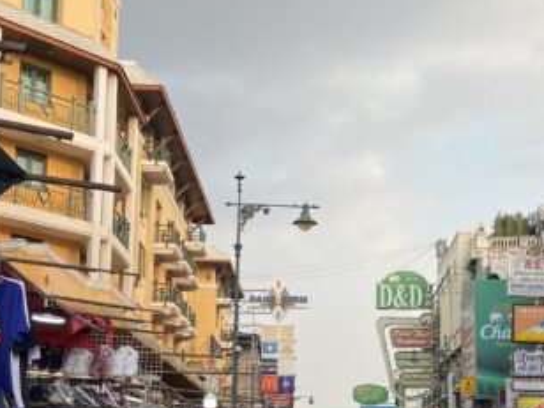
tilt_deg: +8.0
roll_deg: +0.6
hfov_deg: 32.6
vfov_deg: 24.2
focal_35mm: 59
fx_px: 927
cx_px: 325
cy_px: 359
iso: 32
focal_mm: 4.25
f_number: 1.8
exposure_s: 1/539
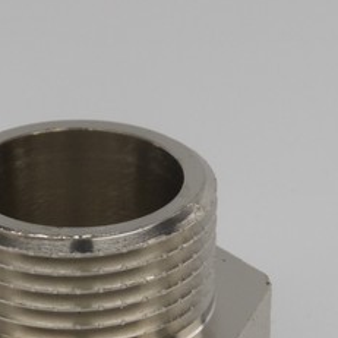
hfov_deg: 11.5
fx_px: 1679
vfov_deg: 11.4
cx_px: 92
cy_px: 320
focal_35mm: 152
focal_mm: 10.5
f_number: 4.5
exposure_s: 1/1000
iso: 100
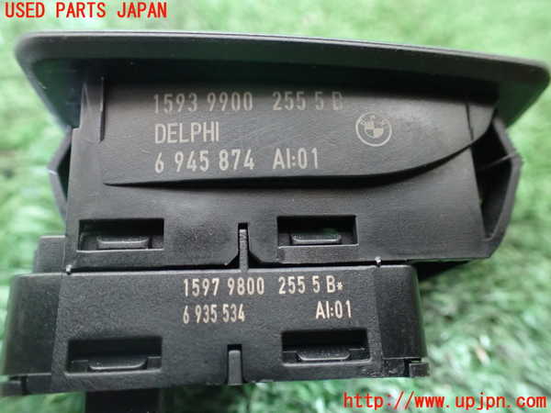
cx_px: 276
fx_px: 478
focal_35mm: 30
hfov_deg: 60.0
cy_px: 206
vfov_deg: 46.8
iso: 1250
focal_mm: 5.4
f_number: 2.3
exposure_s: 1/30
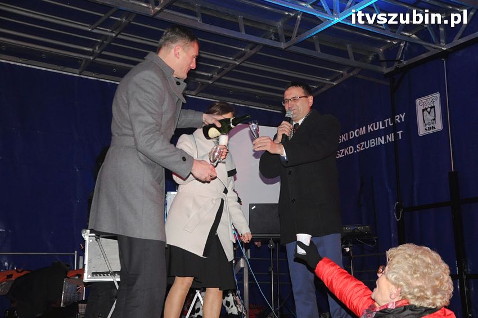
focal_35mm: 48
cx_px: 239
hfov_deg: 41.1
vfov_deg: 28.0
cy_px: 159
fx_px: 637
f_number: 5
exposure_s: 1/60
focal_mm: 32
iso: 1600
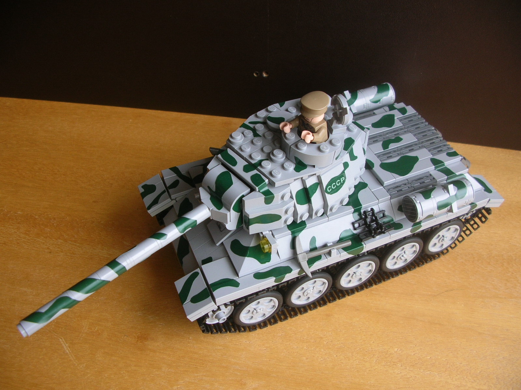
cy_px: 195
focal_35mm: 35
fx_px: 527
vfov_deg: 40.7
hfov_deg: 52.6
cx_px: 260
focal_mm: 5.8
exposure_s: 1/33.1
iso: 50
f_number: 2.8
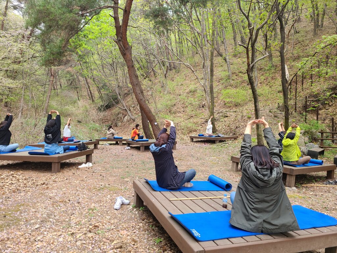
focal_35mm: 26
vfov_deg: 53.1
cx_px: 168
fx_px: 253
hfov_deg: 67.3
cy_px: 126
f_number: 1.8
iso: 64
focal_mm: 5.4
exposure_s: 1/60
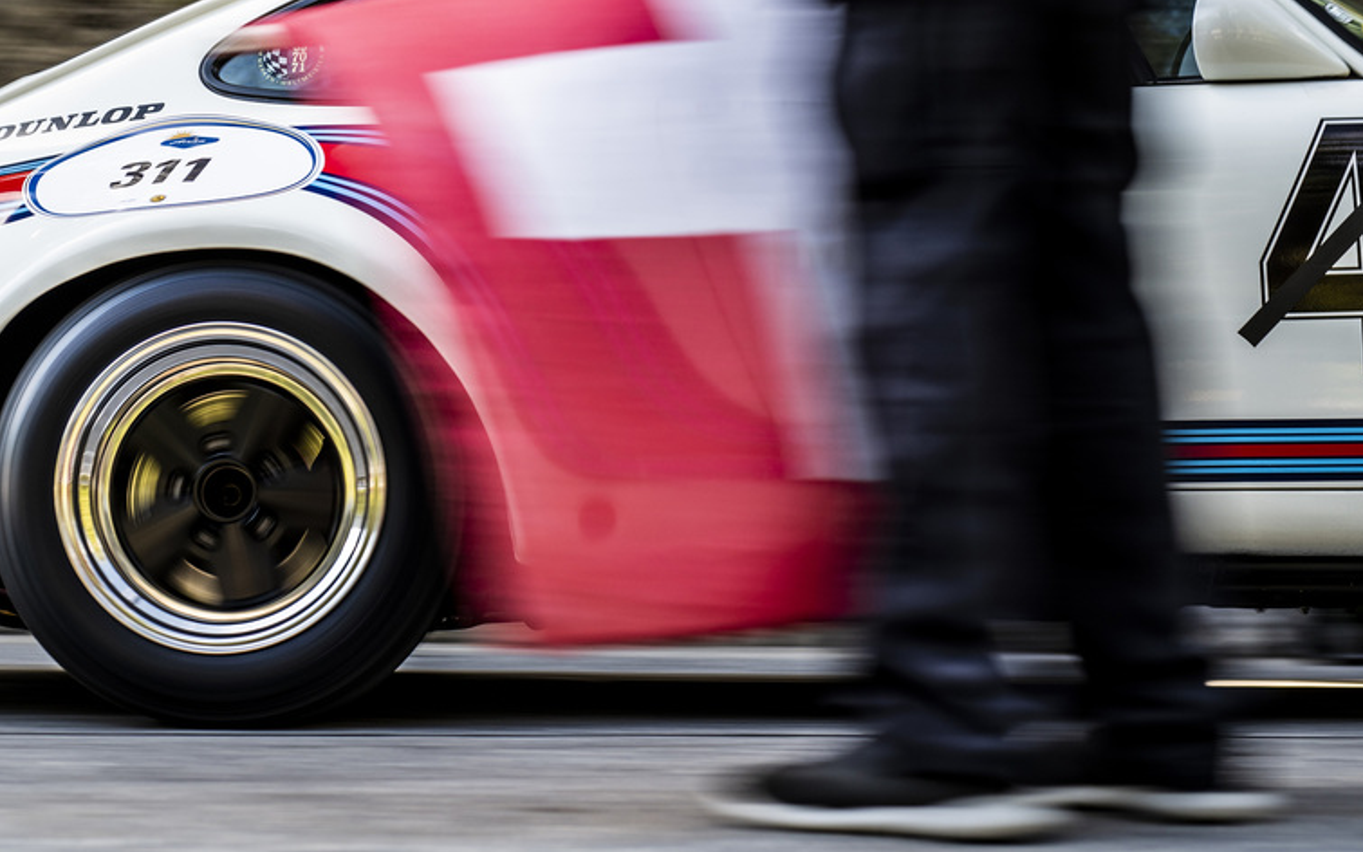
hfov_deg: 25.2
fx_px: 3009
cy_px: 155
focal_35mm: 81
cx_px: 347
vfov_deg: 16.0
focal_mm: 50
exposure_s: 1/40
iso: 100
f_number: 4.5
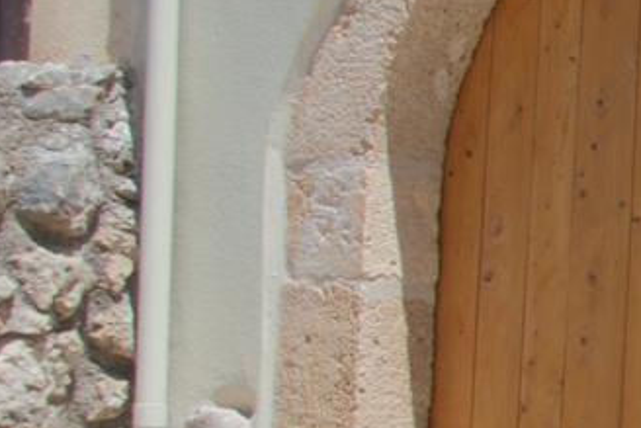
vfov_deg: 9.1
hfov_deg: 11.9
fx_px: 2690
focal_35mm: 151
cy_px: 396
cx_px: 1335
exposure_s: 1/500
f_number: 11
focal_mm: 20.5
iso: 400
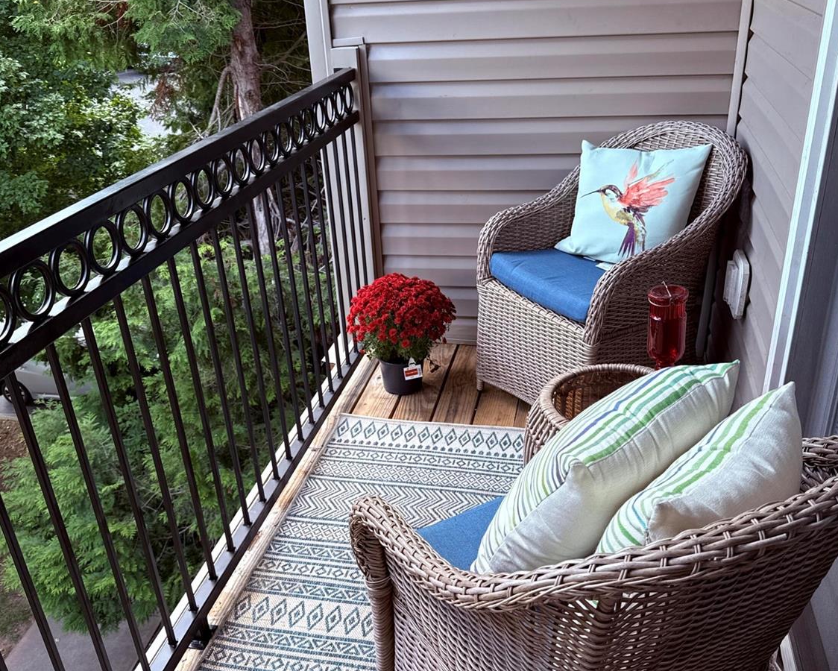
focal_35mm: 32
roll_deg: +3.9
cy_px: 362
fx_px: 794
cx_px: 418
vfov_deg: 45.8
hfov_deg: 55.6
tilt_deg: -27.0
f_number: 1.78
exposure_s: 1/240
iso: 64
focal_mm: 6.76
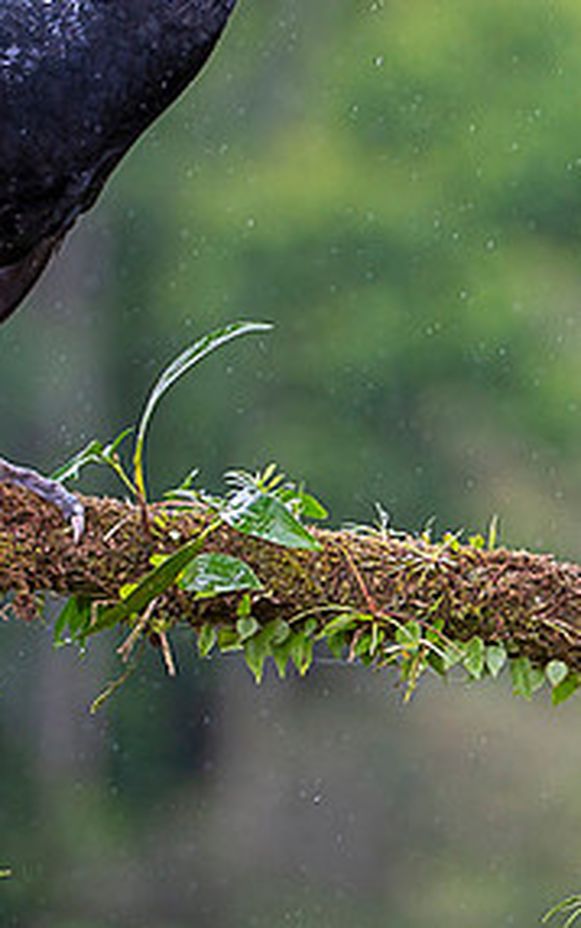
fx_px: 11490
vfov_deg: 4.6
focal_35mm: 454
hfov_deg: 2.9
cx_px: 510
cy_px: 352
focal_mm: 200
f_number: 4
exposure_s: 1/800
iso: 800
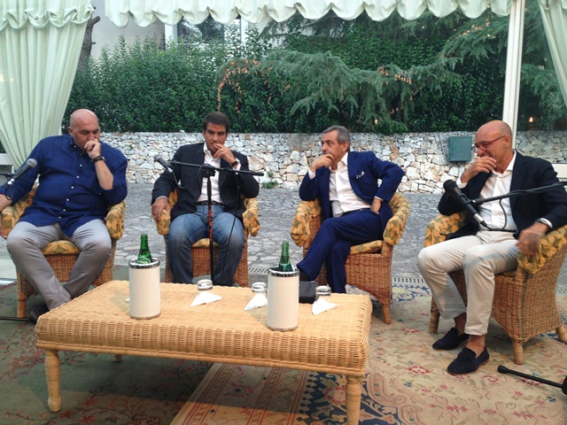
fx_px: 541
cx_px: 284
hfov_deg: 55.4
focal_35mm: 33
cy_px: 212
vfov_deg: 42.9
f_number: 2.4
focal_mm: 4.12
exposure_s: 1/20
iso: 100
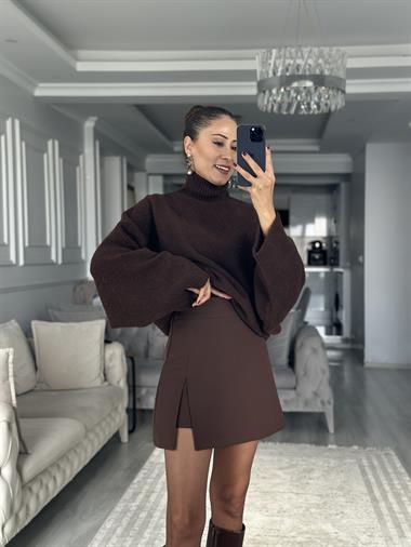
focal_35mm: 48
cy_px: 274
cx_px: 206
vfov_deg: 39.6
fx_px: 759
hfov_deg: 30.3
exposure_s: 1/60
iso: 160
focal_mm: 6.86
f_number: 1.78
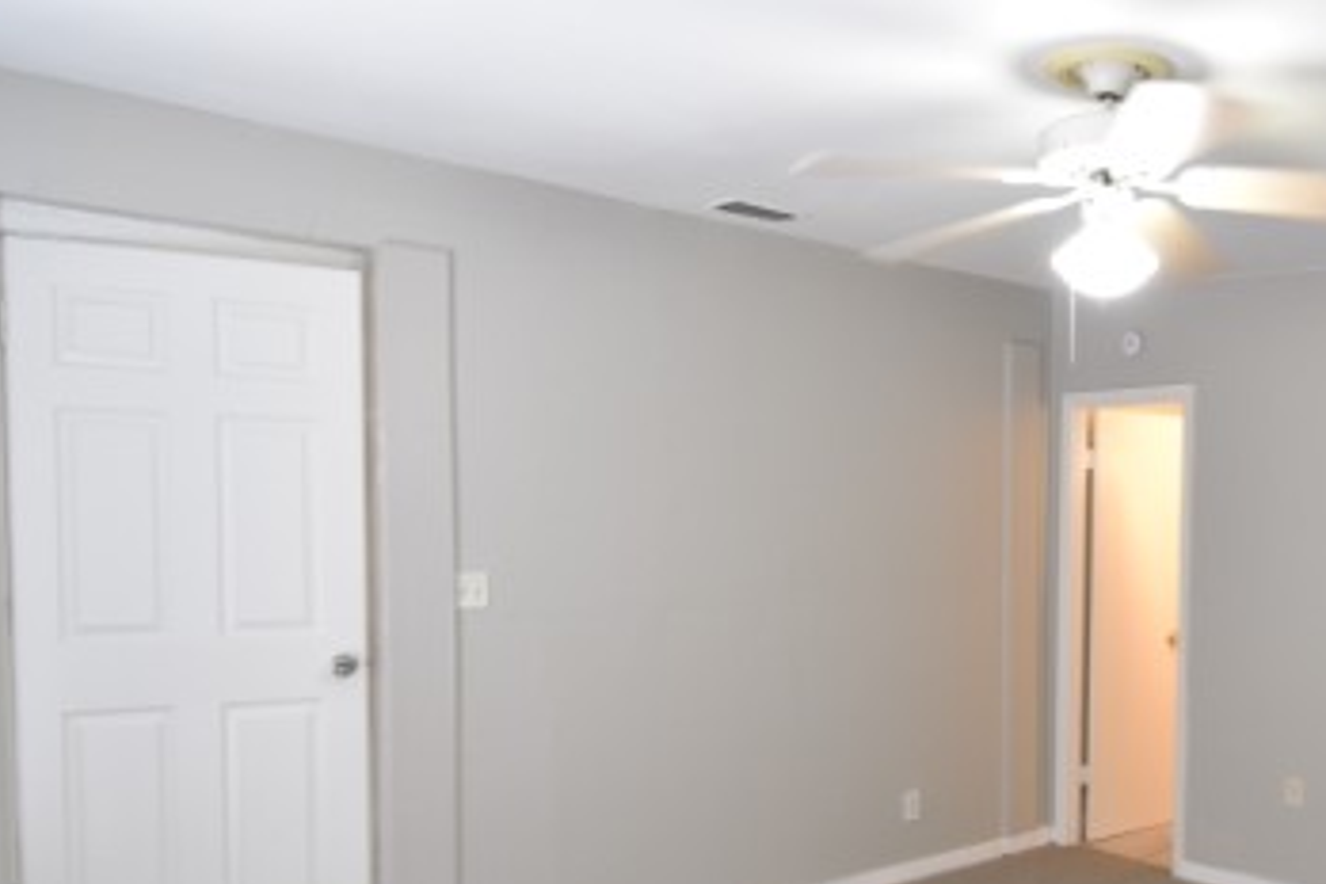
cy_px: 575
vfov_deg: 41.9
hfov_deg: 57.6
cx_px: 972
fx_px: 1142
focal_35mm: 31
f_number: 3.5
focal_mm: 10
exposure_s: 1/45
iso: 800
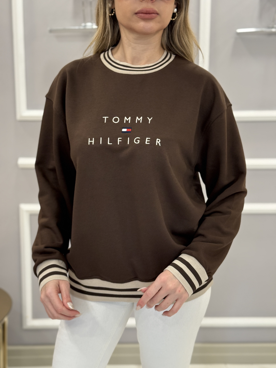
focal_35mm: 48
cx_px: 138
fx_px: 510
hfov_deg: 30.3
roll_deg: -0.6
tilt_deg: -9.0
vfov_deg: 39.7
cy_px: 184
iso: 250
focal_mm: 6.76
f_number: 1.78
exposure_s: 1/100
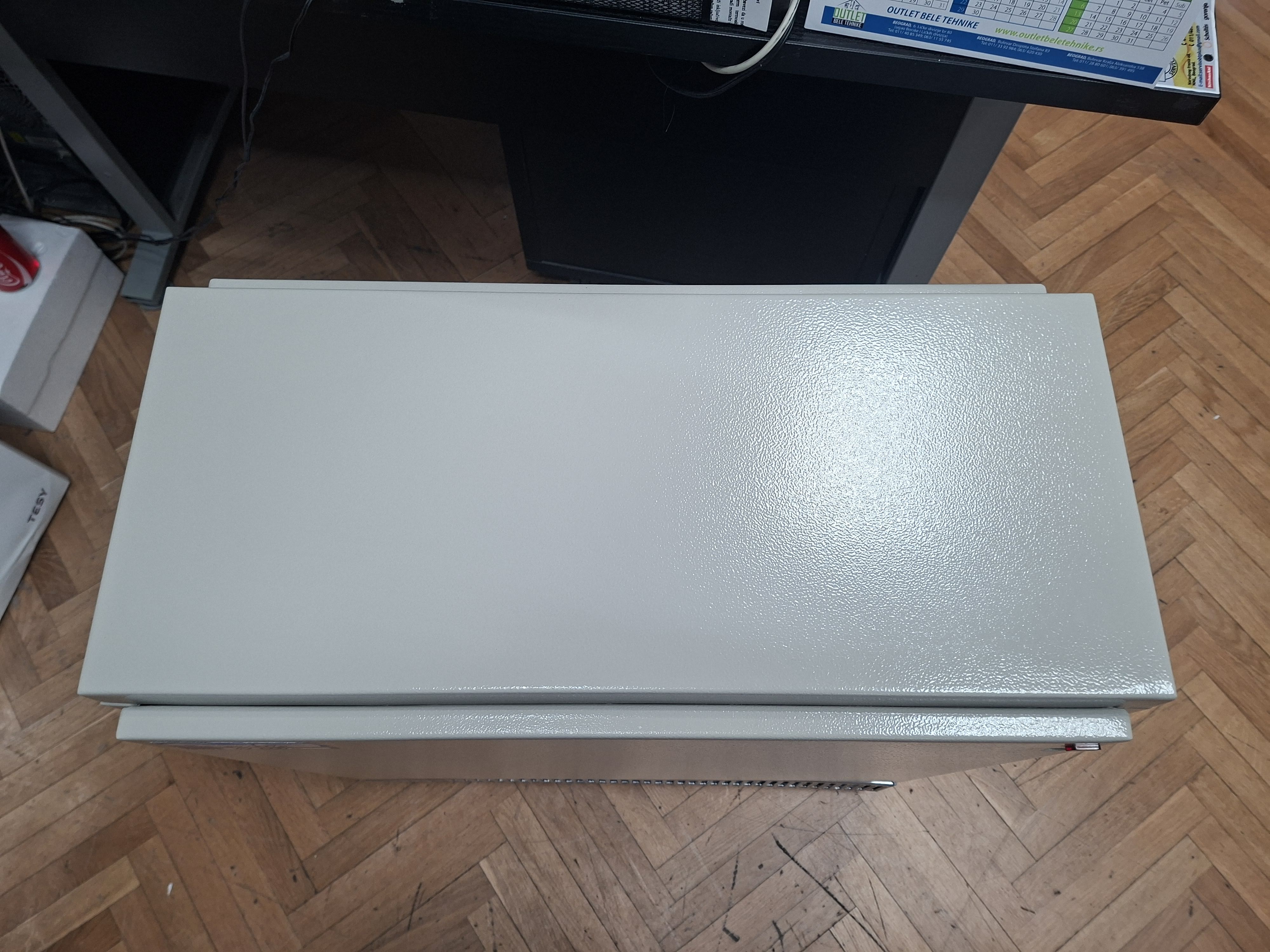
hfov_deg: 73.9
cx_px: 635
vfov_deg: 58.9
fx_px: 844
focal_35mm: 23
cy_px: 476
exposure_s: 1/50
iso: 160
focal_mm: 5.54
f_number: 1.8
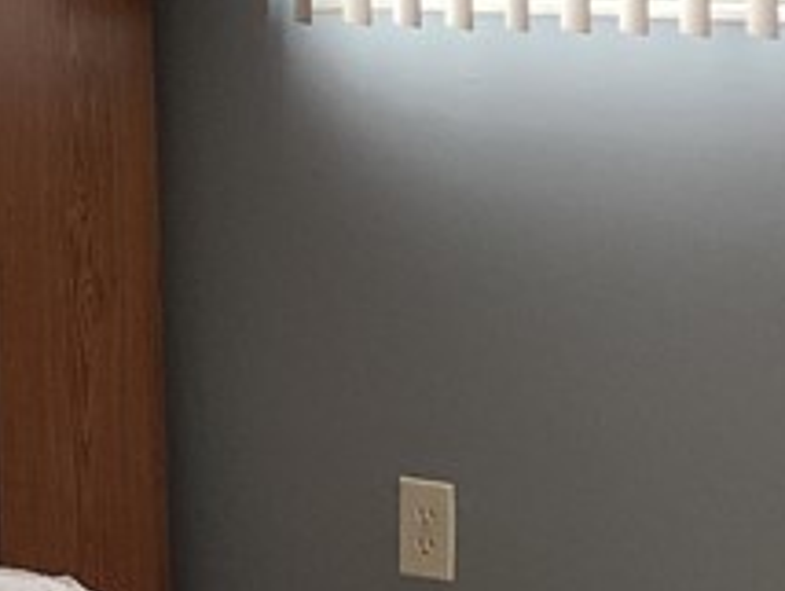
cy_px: 191
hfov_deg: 13.3
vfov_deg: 10.0
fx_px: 3360
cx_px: 282
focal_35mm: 148
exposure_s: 1/120
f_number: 2.4
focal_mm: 3.3
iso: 50
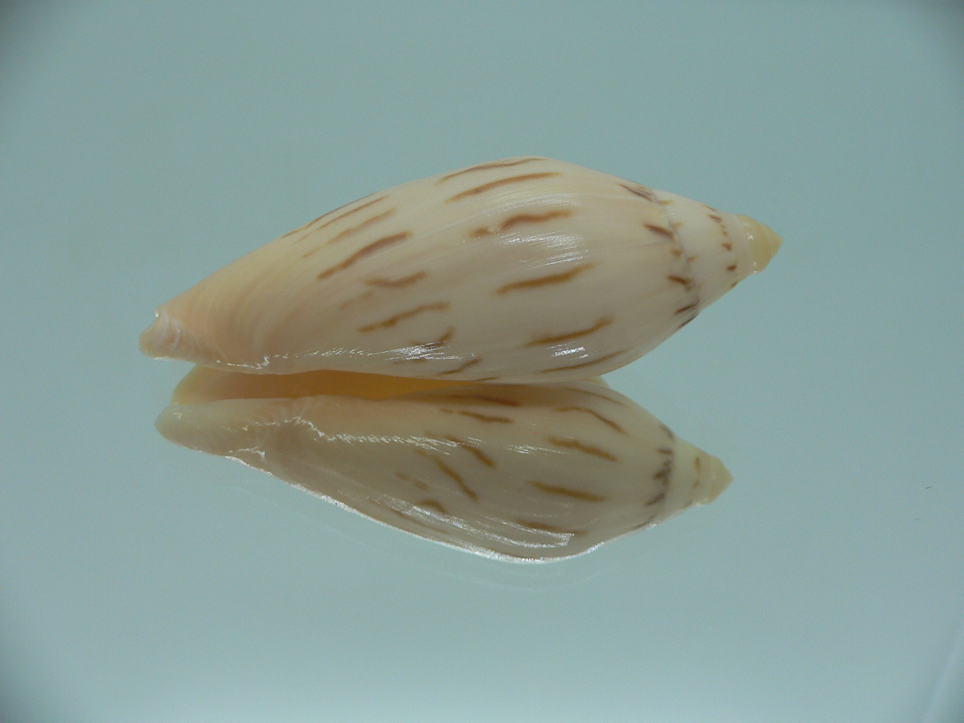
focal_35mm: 35
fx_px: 975
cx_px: 482
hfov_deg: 52.6
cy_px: 362
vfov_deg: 40.7
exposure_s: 1/60
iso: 80
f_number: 2.8
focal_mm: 4.6
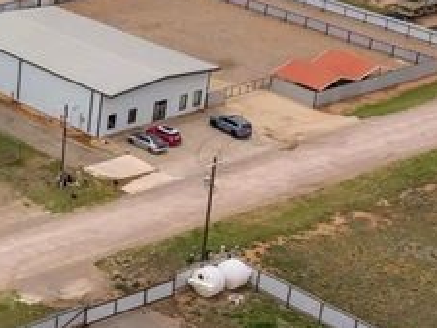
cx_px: -204
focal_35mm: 109
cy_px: 190
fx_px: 1377
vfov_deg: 13.6
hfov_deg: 16.5
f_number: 1.8
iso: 200
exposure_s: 1/3000
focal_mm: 8.67
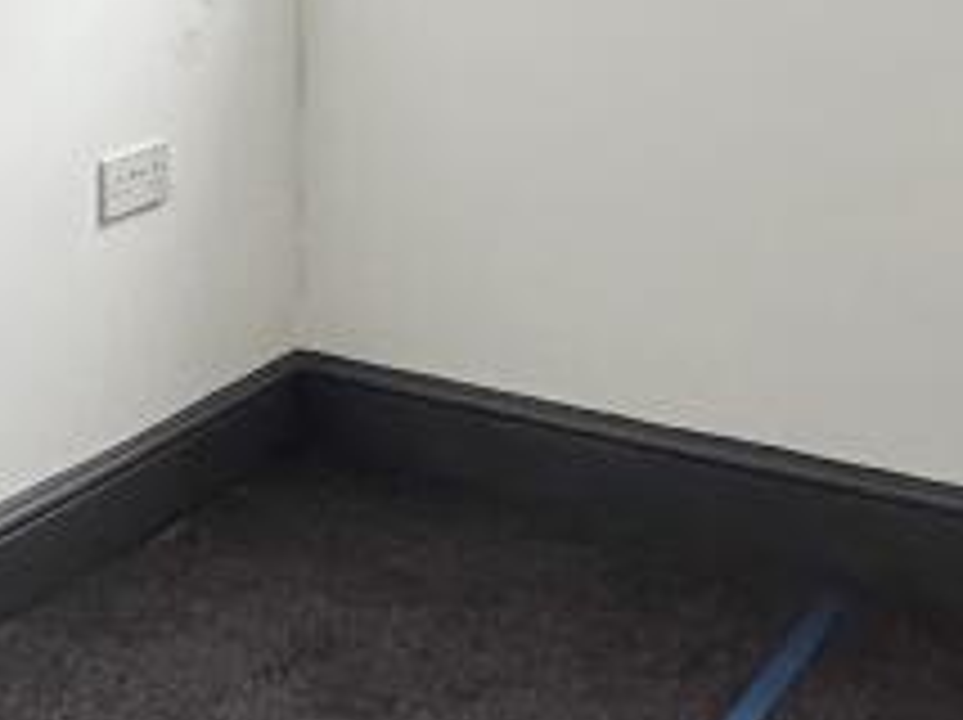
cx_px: 464
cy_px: -252
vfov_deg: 19.9
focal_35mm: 67
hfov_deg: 29.0
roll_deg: +0.2
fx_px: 1862
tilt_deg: -2.3
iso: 640
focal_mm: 2.22
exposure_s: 1/60
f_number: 2.2
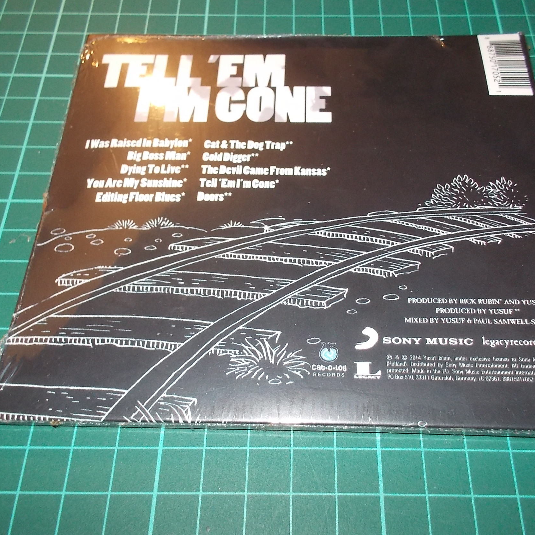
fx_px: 612
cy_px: 271
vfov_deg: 47.2
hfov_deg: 47.1
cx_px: 295
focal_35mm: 35
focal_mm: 4.1
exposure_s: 1/30
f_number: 3.3
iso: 200
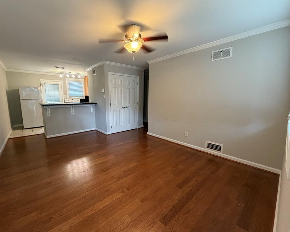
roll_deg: +0.7
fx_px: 129
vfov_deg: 84.0
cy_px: 114
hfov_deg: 96.5
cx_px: 131
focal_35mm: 15
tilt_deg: -8.3
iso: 250
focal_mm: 2.22
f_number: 2.2
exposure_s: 1/60
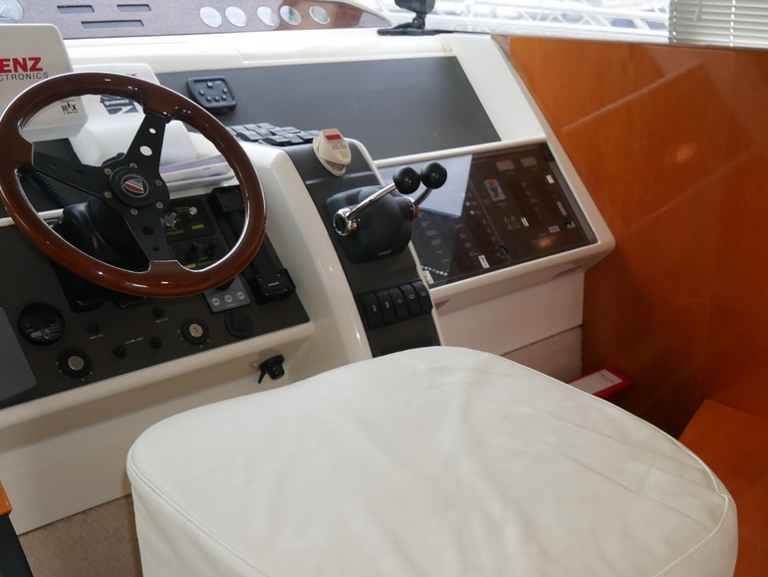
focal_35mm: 40
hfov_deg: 46.7
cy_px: 444
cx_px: 413
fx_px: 888
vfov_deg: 35.1
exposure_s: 1/60
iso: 500
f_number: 3.5
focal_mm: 12
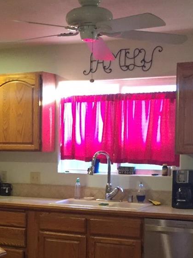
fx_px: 580
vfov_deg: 24.8
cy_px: 193
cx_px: -1
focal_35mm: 78
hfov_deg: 18.4
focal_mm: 4.15
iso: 250
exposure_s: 1/30
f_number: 2.2
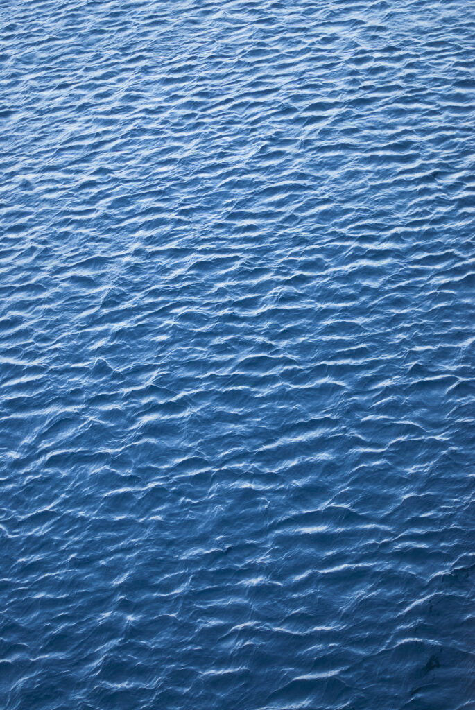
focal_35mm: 75
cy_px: 355
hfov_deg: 18.2
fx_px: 1481
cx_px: 238
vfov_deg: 27.0
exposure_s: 1/400
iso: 100
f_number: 1.8
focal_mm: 50
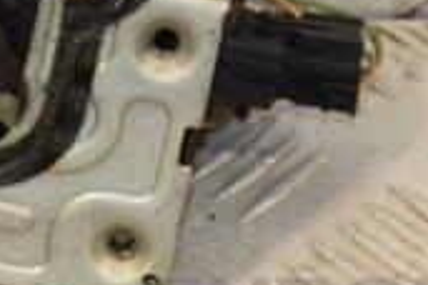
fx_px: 4705
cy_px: -18
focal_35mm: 396
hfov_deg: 5.2
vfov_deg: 3.5
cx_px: 105
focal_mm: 75
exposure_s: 1/200
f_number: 6.3
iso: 800
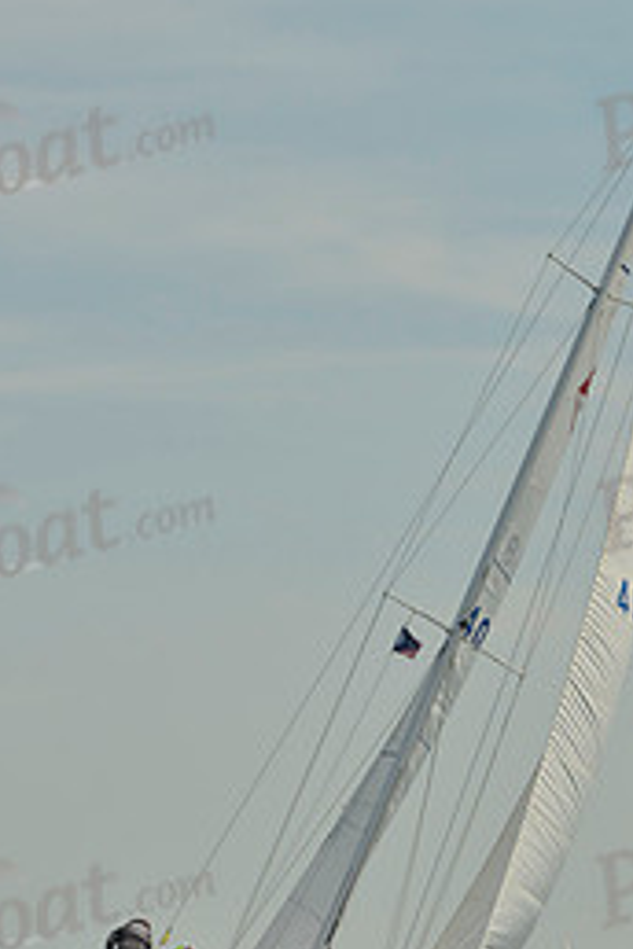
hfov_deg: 7.1
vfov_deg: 10.6
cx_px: 407
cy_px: 320
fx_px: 5090
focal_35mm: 193
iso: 200
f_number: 8
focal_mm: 86
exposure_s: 1/1250
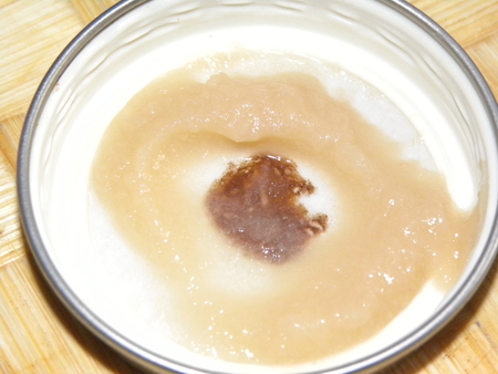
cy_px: 187
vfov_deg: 12.7
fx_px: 1684
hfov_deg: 16.8
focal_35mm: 117
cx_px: 249
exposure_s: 1/30
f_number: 4
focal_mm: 20.8
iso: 400
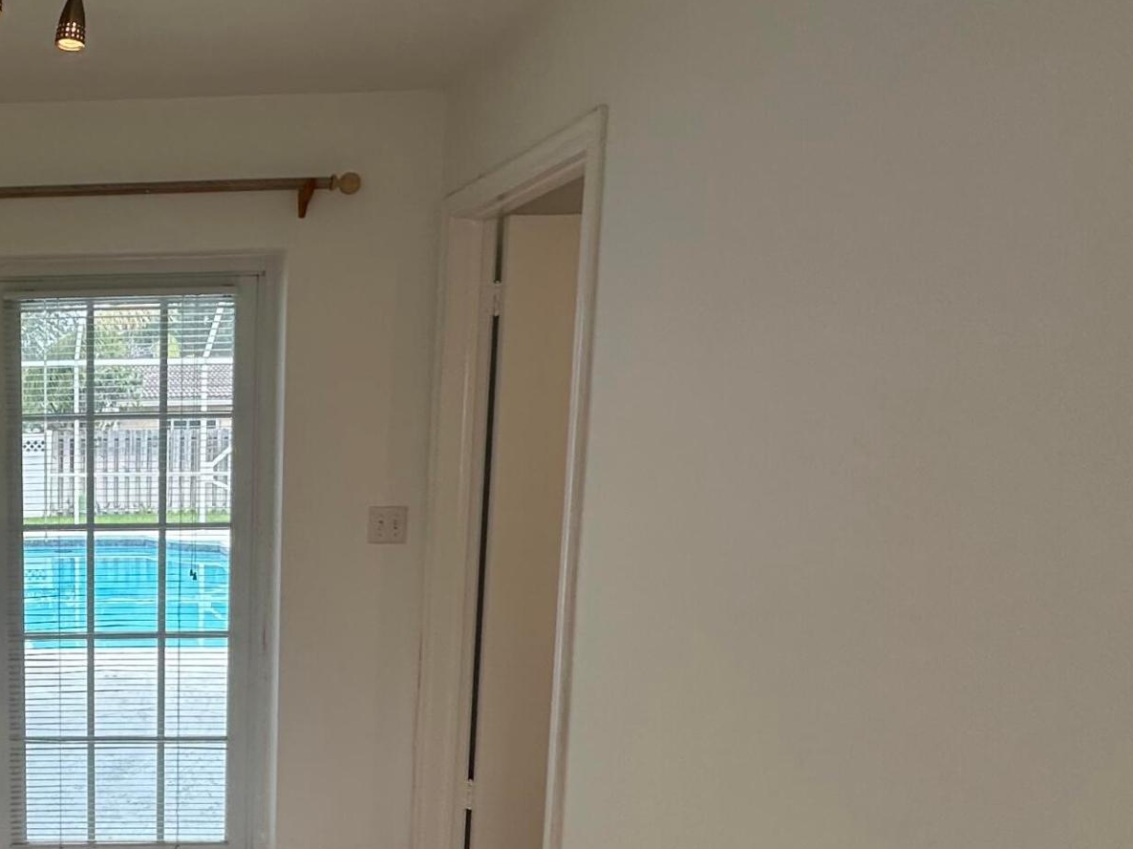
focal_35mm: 34
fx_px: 1113
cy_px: 599
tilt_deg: -8.7
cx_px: -17
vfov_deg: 41.0
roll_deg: +2.2
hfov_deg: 45.1
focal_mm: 2.22
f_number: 2.2
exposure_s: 1/201
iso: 40
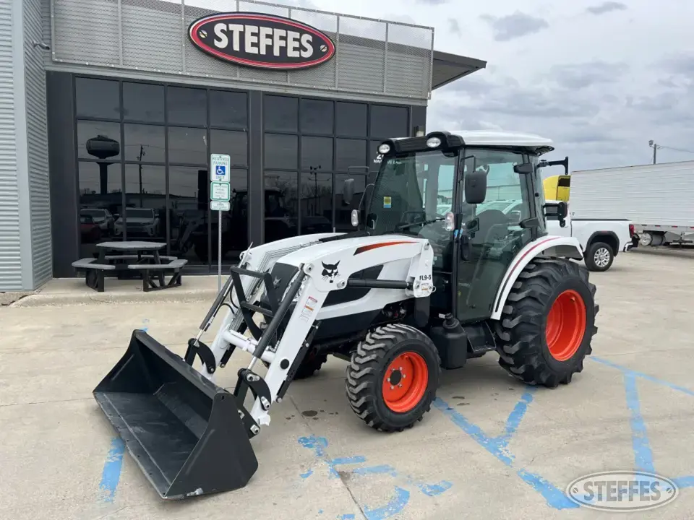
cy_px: 260
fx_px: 521
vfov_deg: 53.1
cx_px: 347
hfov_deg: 67.3
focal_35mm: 26
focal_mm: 5.7
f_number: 1.5
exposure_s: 1/2008
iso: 50
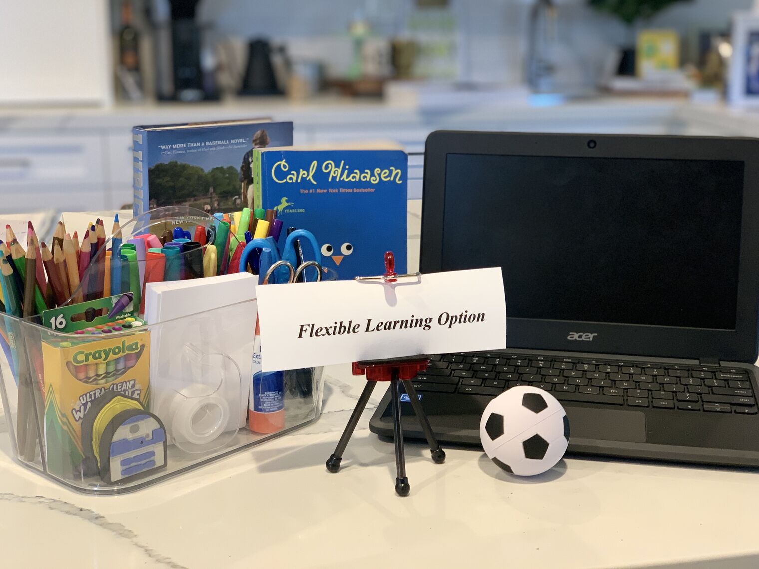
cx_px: 380
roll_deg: -0.8
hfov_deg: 36.8
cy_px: 284
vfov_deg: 28.0
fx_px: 1140
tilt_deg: -14.0
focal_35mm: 52
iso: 160
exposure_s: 1/60
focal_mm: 6
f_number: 2.4
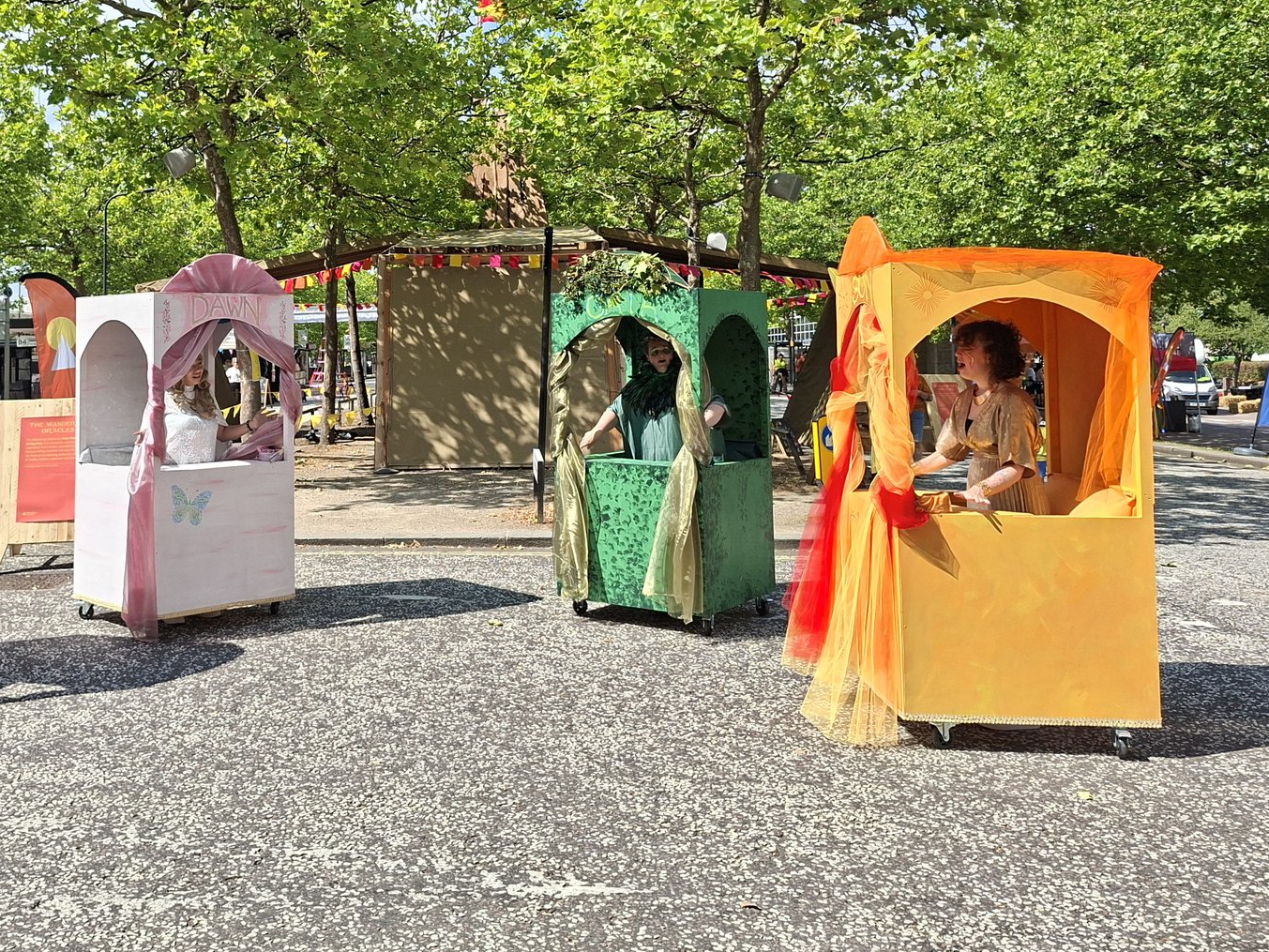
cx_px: 400
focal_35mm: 34
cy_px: 298
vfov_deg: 41.1
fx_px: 1247
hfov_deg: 52.7
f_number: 1.8
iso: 50
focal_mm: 5.54
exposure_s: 1/1538
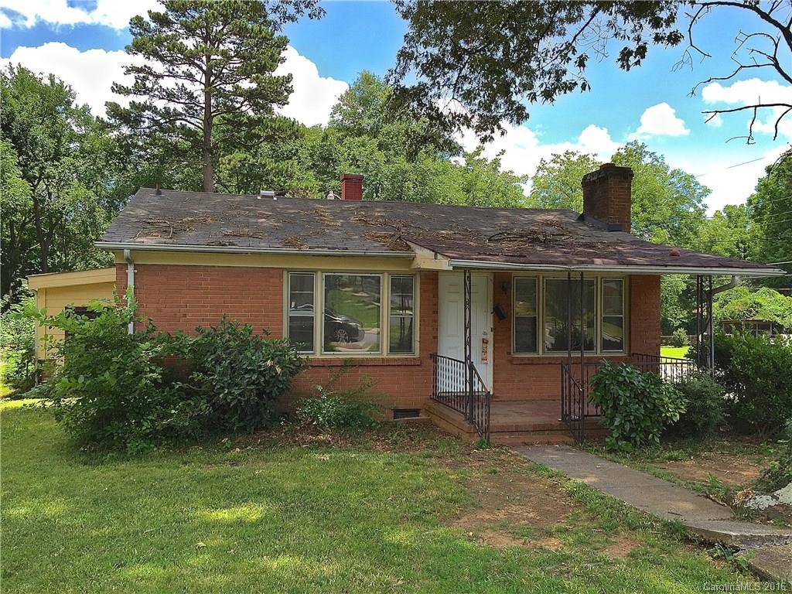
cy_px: 297
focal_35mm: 29
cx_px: 396
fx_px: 664
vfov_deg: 48.2
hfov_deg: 61.7
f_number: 2.2
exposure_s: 1/760
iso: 32
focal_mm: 4.15
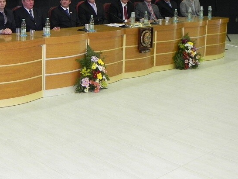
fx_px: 399
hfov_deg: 31.9
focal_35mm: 58
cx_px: 33
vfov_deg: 24.7
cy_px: 29
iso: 200
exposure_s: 1/30
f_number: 2.8
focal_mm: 5.9
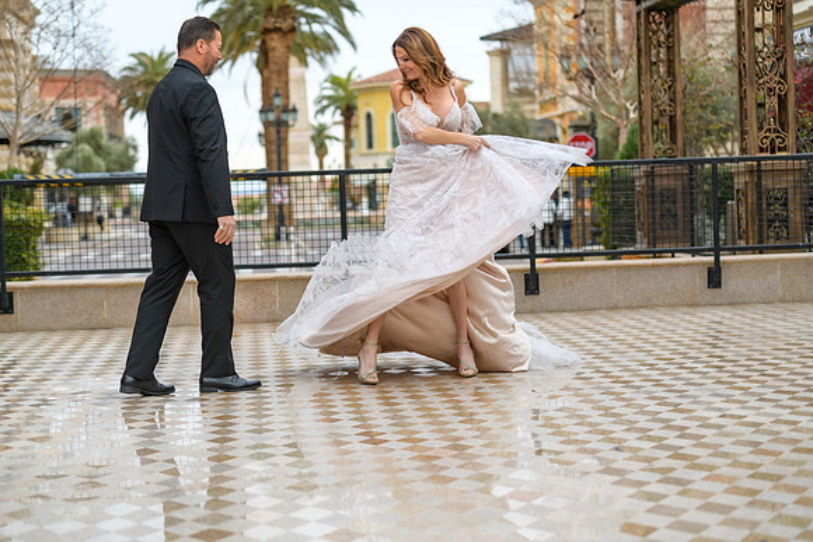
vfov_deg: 17.5
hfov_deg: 26.0
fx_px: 1762
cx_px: 406
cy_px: 271
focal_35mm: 78
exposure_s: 1/640
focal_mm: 78
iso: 110
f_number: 2.8
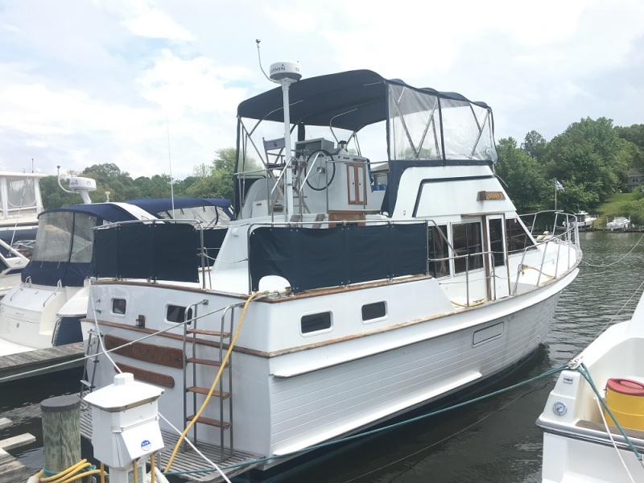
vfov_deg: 48.2
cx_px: 322
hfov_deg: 61.7
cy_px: 242
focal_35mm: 29
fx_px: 540
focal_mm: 4.15
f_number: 2.2
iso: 25
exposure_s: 1/974
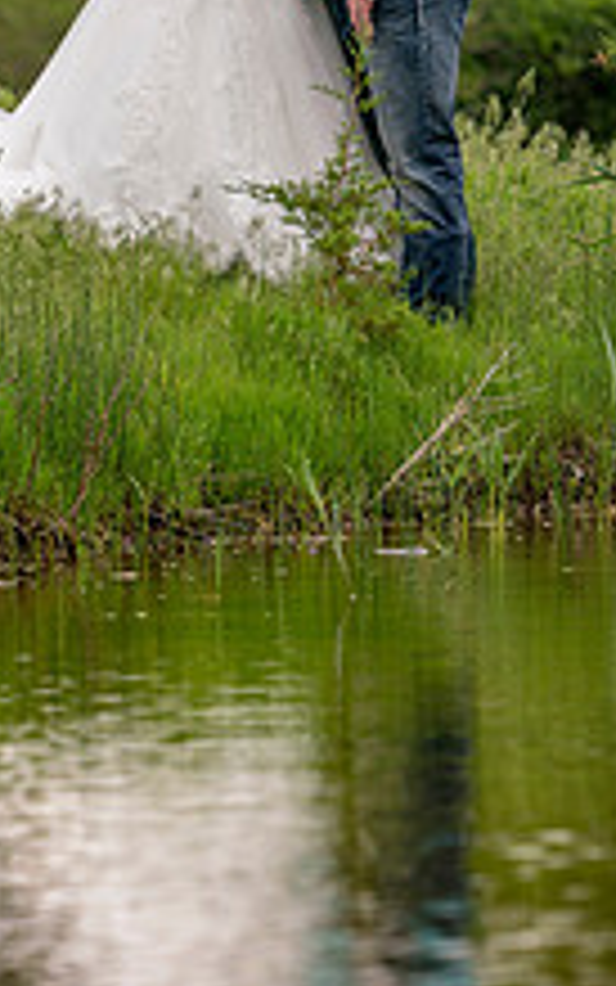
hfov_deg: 3.5
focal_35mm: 377
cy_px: 455
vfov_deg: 5.6
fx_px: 10120
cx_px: 220
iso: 320
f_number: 5
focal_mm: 180
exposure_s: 1/800
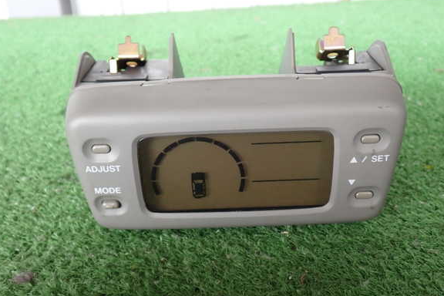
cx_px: 227
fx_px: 481
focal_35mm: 39
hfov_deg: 49.6
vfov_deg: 34.2
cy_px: 150
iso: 200
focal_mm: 6.37
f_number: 2.5
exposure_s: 1/50
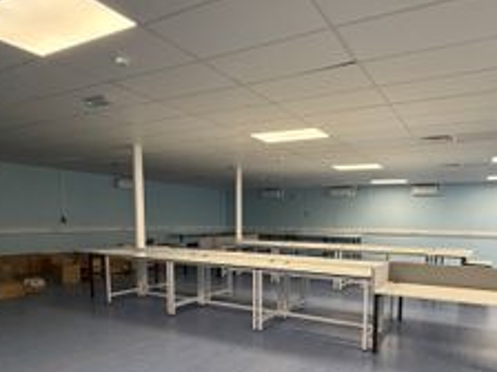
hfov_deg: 68.5
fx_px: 359
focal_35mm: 25
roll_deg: -0.6
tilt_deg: -5.7
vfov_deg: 53.5
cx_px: 304
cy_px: 257
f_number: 2.2
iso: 250
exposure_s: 1/100
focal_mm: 2.22
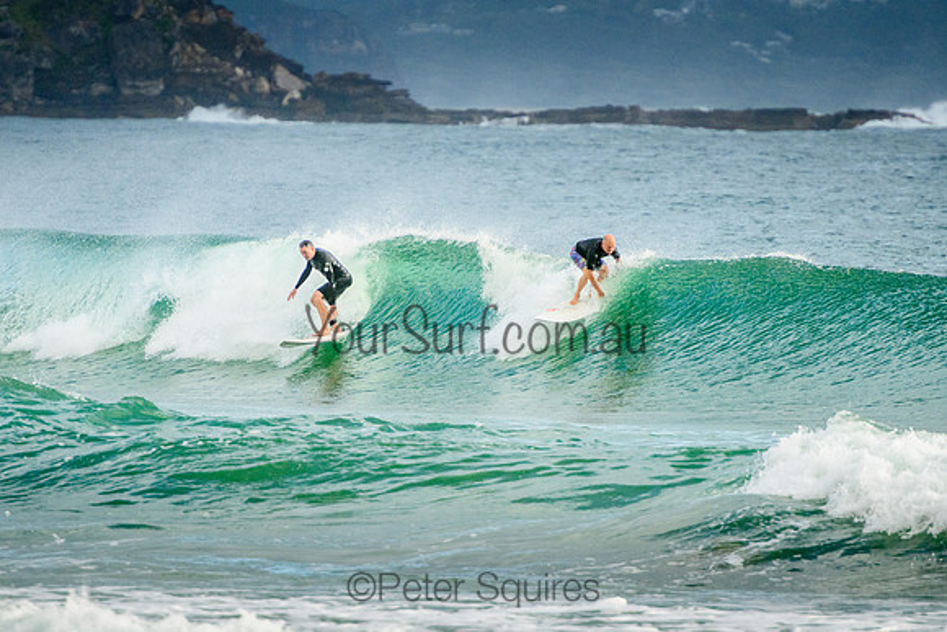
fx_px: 14473
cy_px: 342
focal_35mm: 550
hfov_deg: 3.7
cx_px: 436
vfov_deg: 2.5
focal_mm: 400
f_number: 5.6
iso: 1000
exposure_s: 1/2000
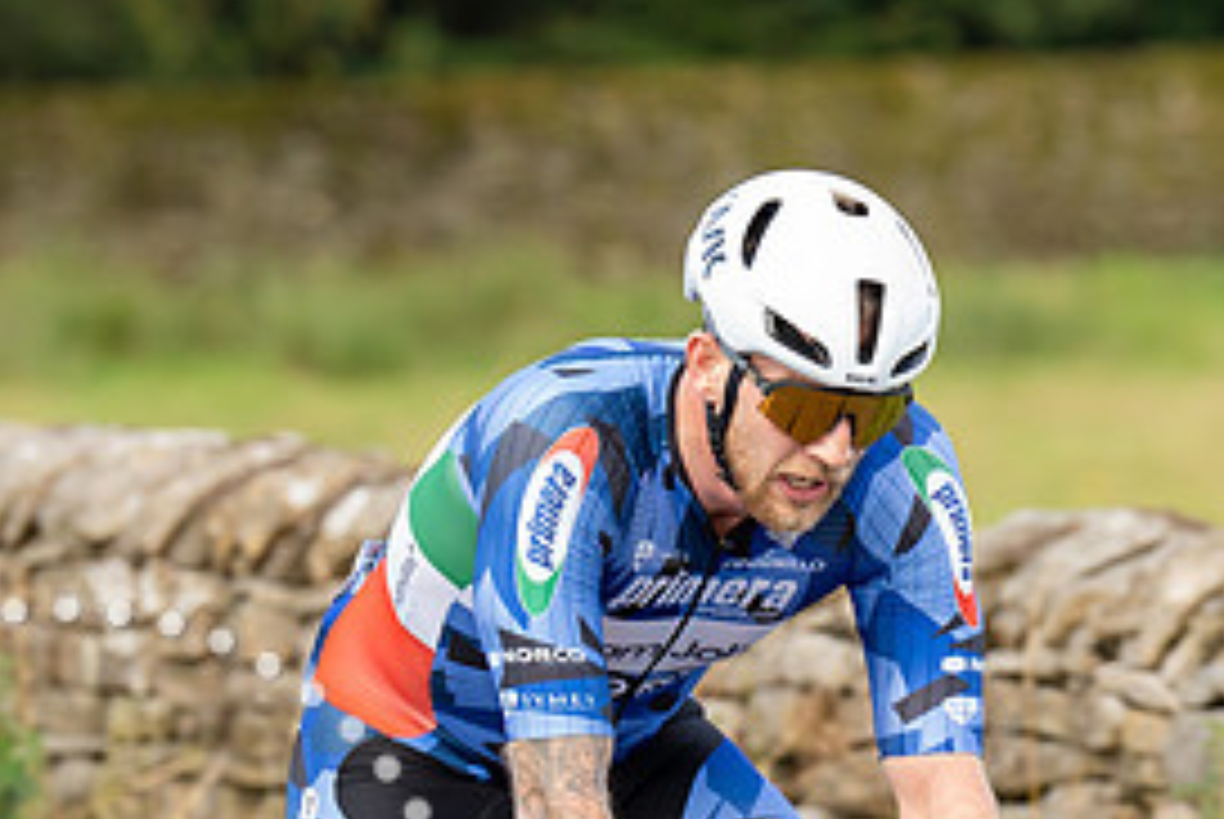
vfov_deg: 2.8
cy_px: 464
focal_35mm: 498
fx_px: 16950
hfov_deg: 4.1
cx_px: 647
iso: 800
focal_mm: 170
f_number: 4.5
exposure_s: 1/800
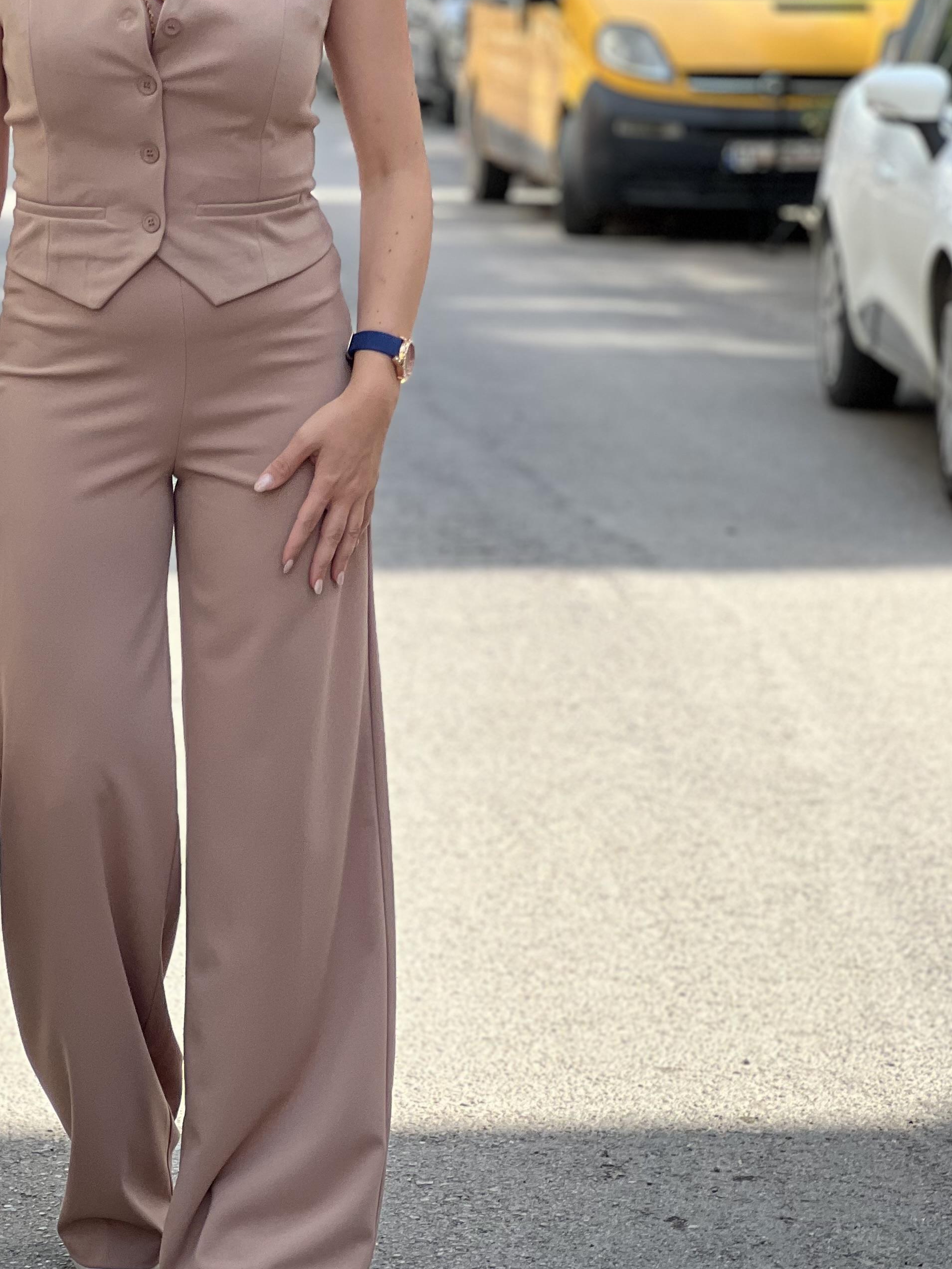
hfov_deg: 12.1
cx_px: 203
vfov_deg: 16.1
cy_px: 440
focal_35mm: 122
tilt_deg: -3.7
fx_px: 4473
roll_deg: -0.6
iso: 32
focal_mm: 9
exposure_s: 1/369
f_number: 2.8
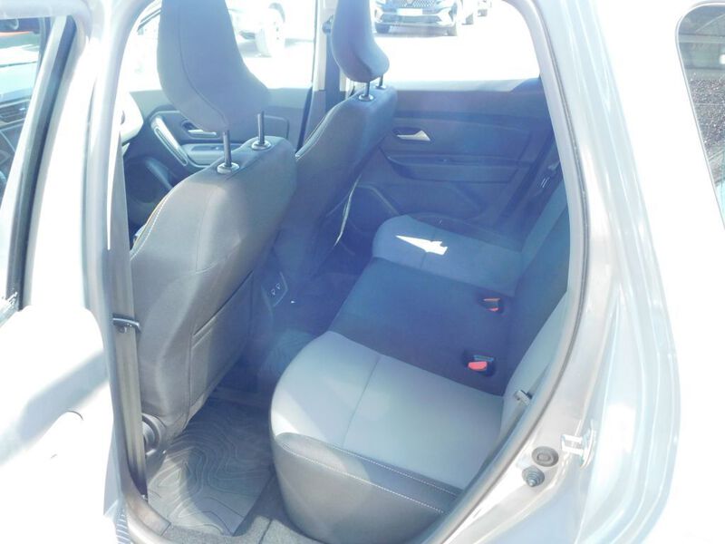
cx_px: 362
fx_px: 628
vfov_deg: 46.8
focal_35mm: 30
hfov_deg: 60.0
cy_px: 272
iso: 360
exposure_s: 1/30
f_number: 3.2
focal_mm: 5.3
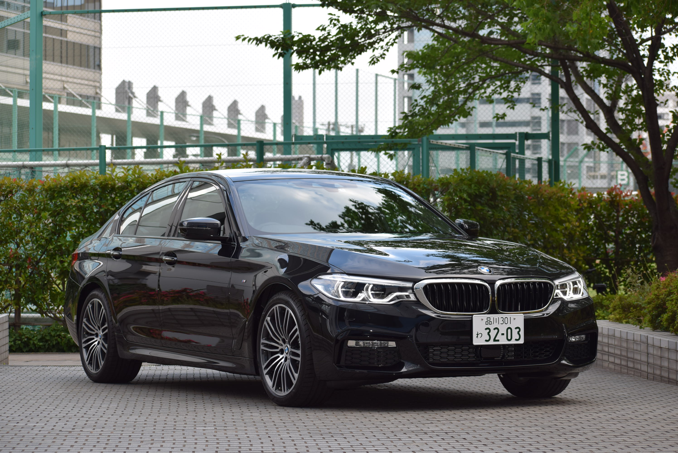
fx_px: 1979
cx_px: 339
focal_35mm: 105
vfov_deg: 13.1
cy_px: 226
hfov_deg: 19.4
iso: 180
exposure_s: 1/125
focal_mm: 70
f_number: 5.6
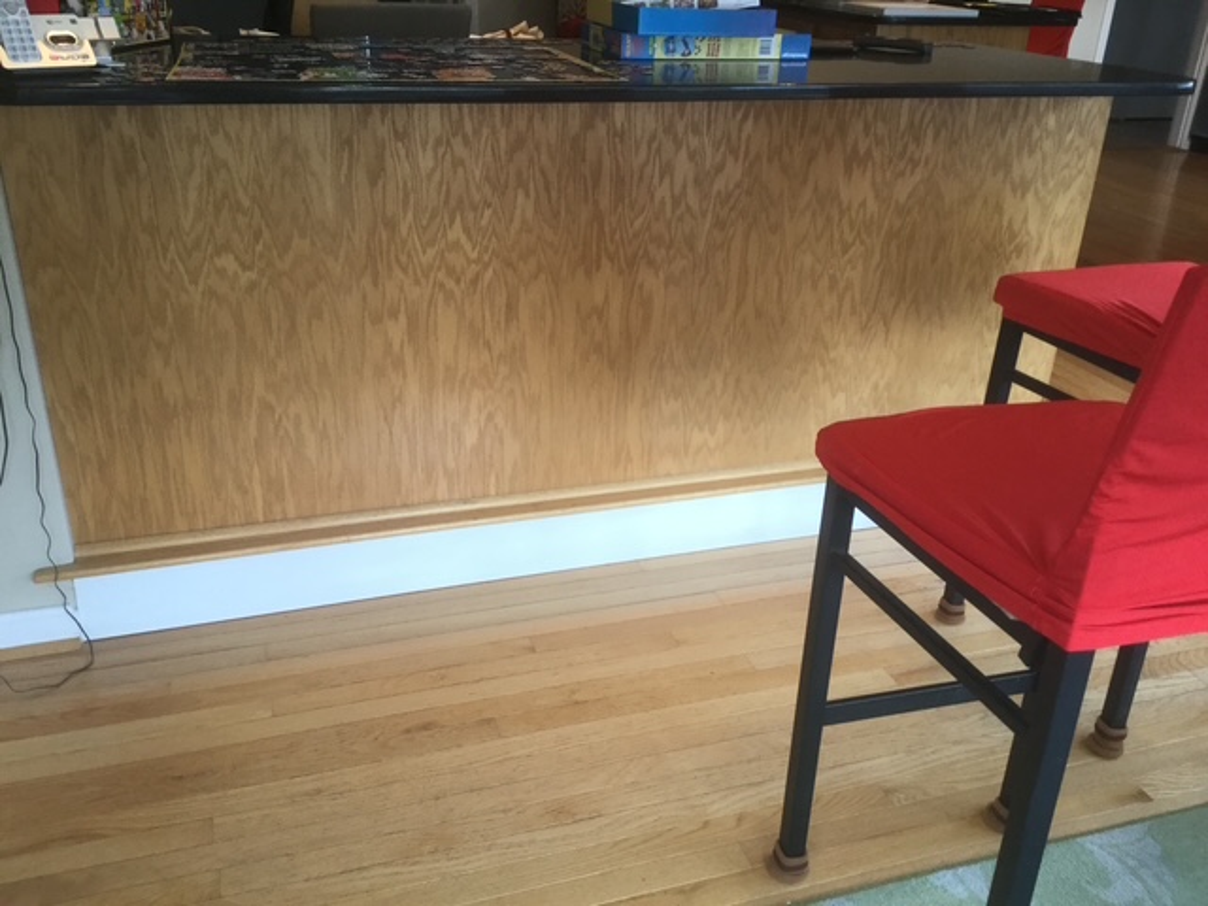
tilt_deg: -24.7
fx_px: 1082
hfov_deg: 58.4
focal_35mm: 31
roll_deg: -3.1
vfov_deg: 45.4
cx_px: 604
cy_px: 453
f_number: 2.4
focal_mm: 3.3
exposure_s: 1/30
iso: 64
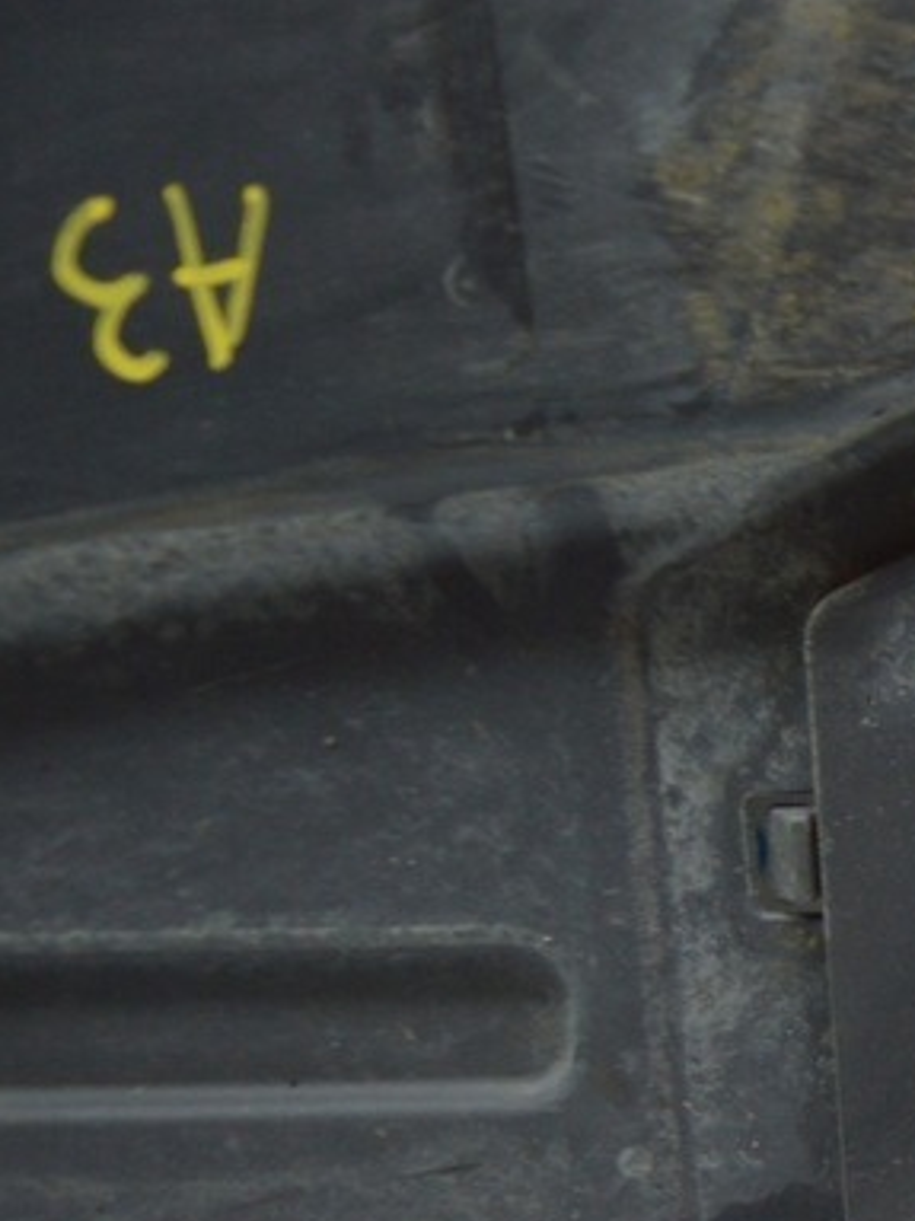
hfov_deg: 17.1
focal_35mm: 77
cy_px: 1076
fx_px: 2715
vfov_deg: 24.7
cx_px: 1422
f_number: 3.8
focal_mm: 20
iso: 400
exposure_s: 1/40
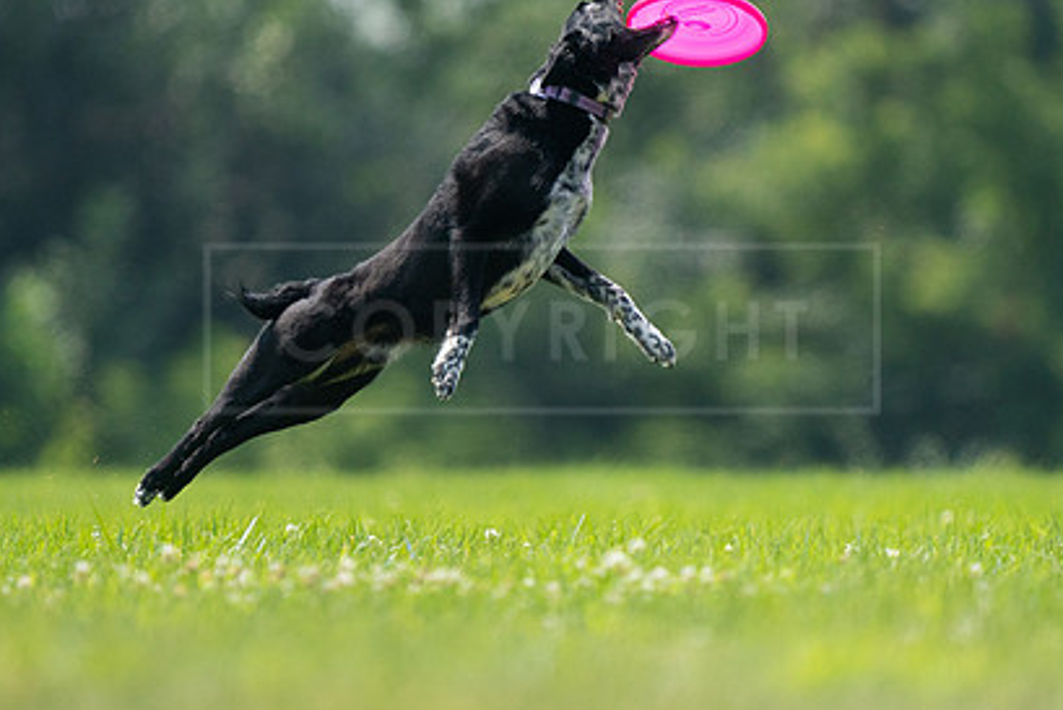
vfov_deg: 1.6
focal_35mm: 851
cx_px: 452
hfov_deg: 2.4
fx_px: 25136
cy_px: 373
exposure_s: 1/4000
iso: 2000
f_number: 6.3
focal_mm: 600
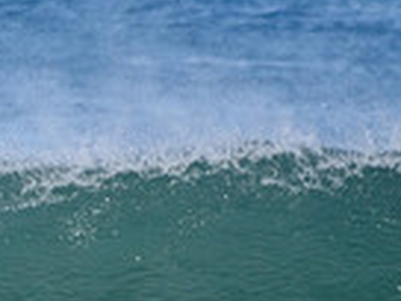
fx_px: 28497
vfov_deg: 0.6
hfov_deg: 0.8
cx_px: -203
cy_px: 533
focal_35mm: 2460
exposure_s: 1/2000
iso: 450
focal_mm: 400
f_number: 5.6
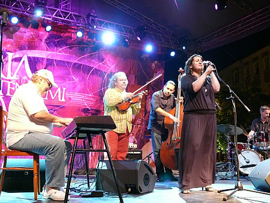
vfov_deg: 40.7
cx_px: 135
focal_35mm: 35
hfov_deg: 52.6
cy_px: 102
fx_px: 273
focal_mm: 7.4
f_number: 2.8
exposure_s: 1/15
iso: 400
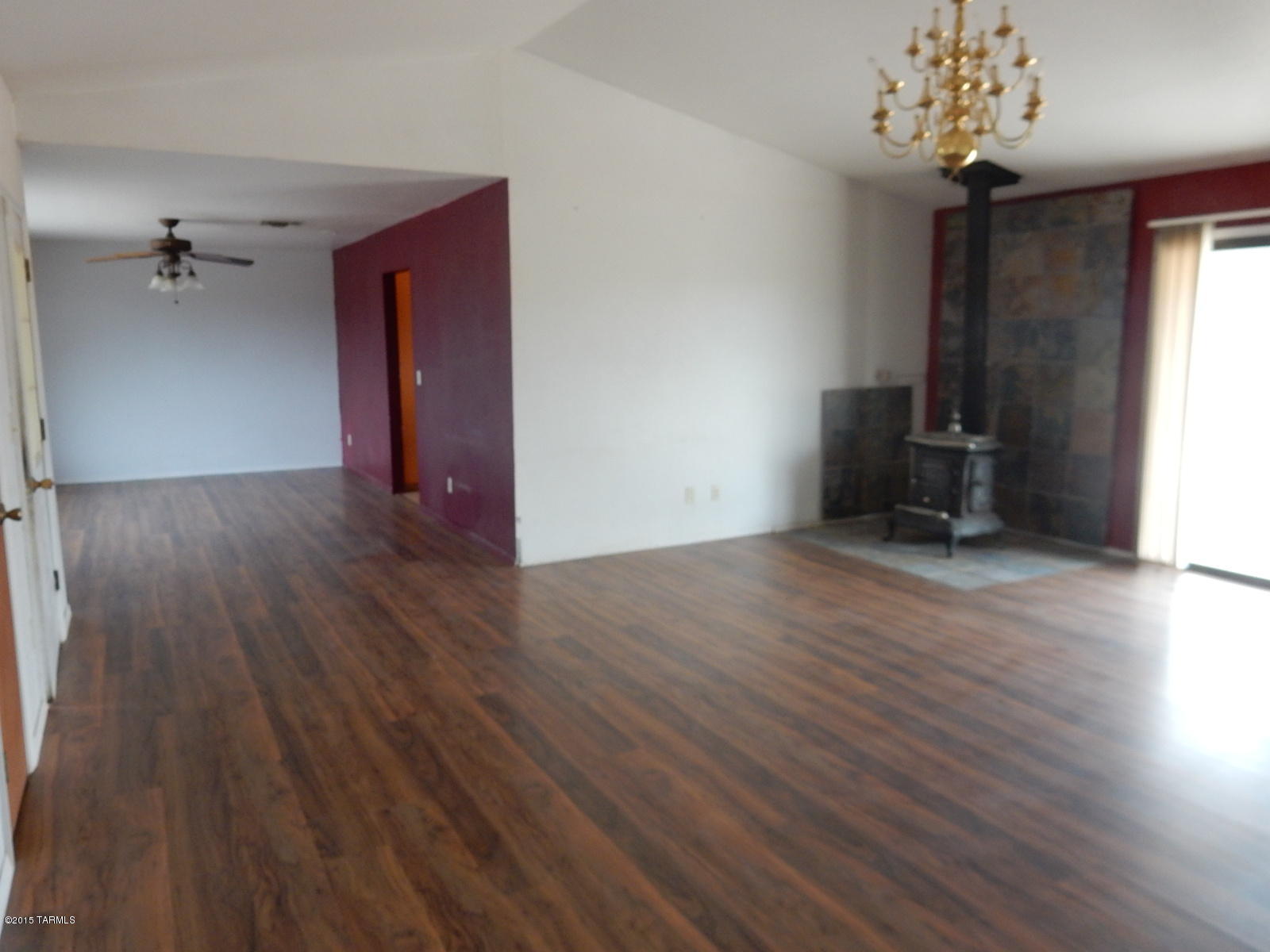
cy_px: 476
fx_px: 917
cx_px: 635
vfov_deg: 54.9
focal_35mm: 25
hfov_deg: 69.4
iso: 200
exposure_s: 1/30
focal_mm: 4.5
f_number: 3.7
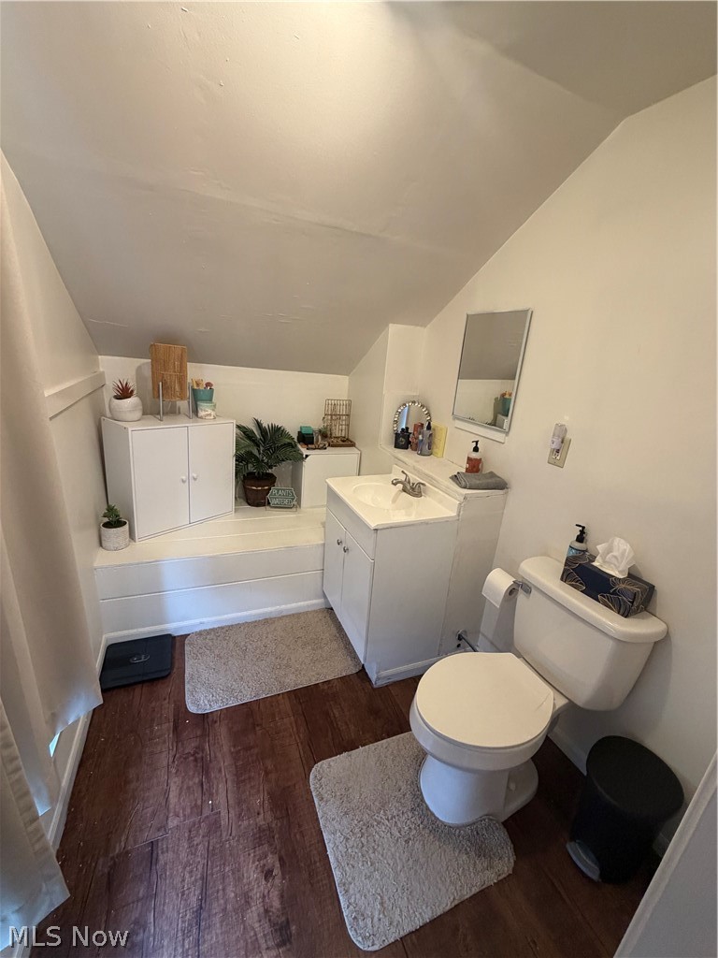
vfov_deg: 102.1
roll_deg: -3.2
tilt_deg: -17.2
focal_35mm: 14
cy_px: 479
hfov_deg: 85.7
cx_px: 359
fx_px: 387
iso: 250
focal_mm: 2.22
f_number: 2.2
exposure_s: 1/60
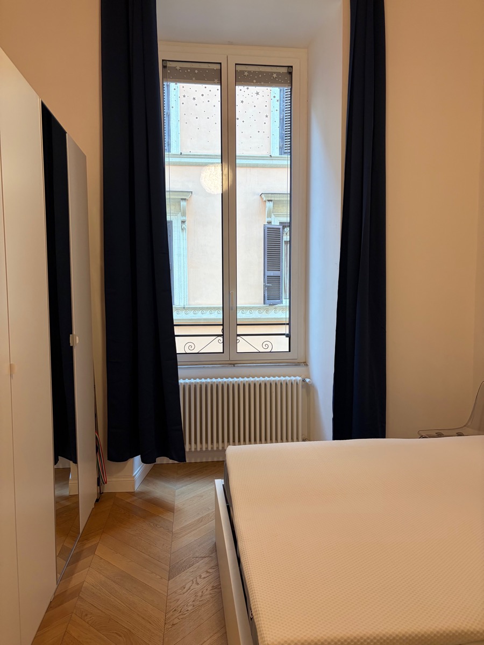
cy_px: 322
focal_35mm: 26
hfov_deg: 53.1
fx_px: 485
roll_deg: +0.3
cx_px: 242
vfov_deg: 67.3
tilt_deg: -4.9
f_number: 1.6
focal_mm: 5.96
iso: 160
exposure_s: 1/50
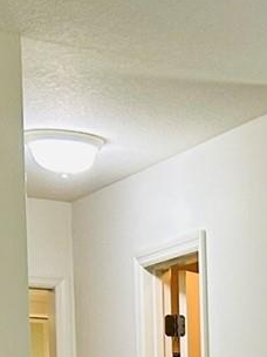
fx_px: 1409
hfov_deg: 10.0
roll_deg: -0.2
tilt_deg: -5.6
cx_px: 542
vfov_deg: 13.2
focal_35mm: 137
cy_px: 605
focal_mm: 5.7
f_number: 1.5
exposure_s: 1/120
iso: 100
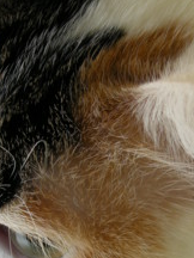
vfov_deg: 15.2
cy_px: 199
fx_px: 964
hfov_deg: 11.5
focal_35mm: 129
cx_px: 101
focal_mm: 12.9
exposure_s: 1/60
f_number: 3.5
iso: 64
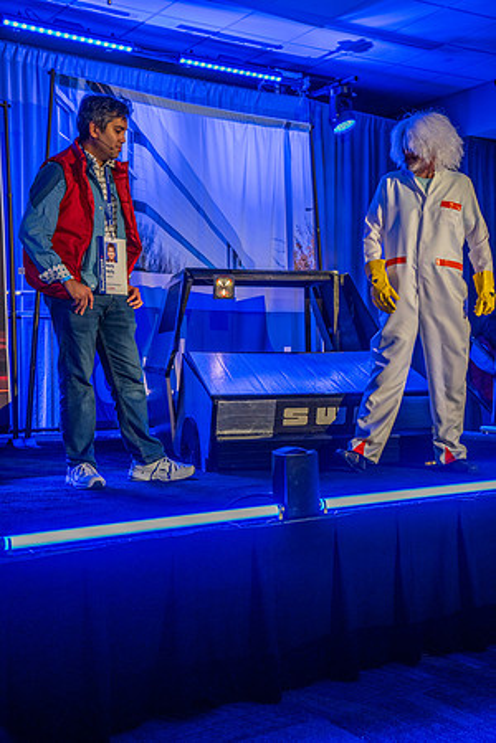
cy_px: 372
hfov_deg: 29.2
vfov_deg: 42.7
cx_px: 248
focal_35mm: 46
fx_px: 951
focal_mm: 46
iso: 2500
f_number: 4.5
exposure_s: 1/200
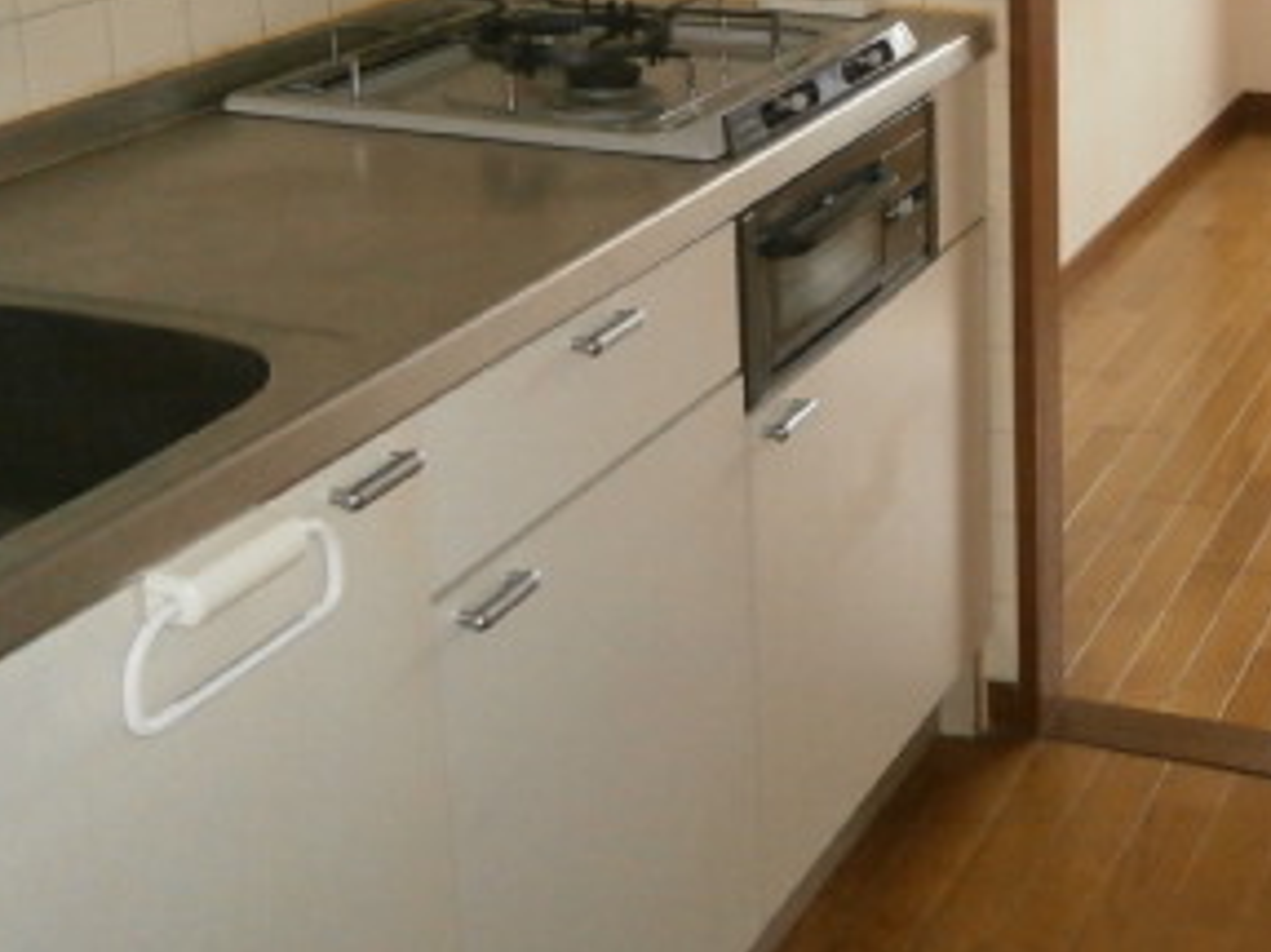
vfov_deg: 24.3
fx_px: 2129
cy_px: 44
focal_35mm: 58
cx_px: 1050
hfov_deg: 32.2
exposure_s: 1/250
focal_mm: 4.7
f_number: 2.8
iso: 400
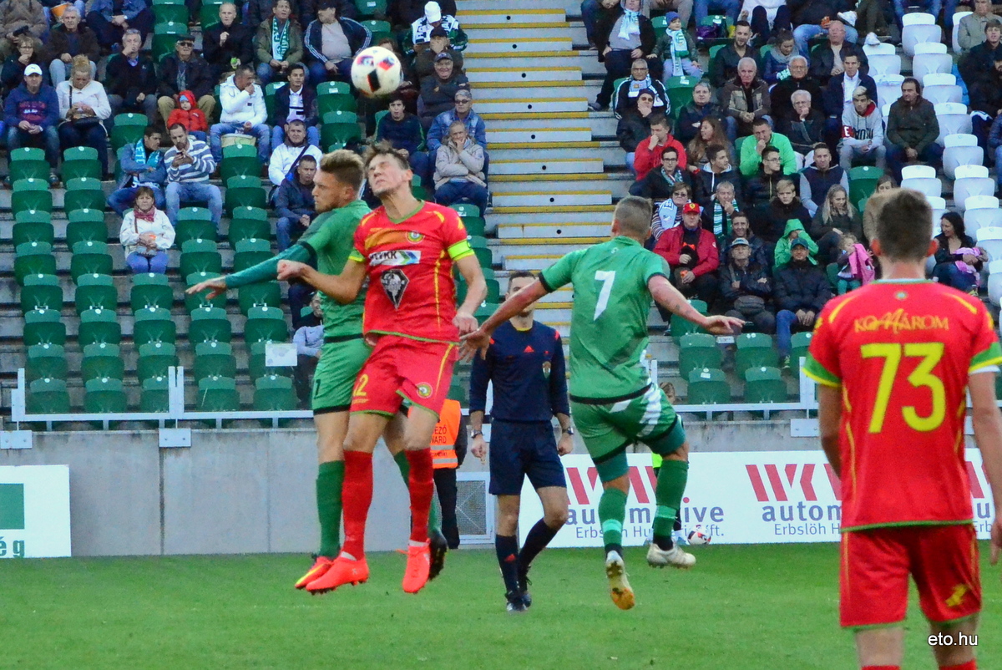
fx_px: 3969
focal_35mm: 142
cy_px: 335
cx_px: 501
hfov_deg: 14.4
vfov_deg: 9.6
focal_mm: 95
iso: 6400
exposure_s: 1/1600
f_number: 7.1
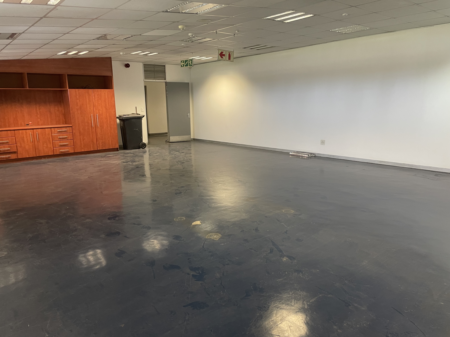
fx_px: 338
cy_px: 168
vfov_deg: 53.1
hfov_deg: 67.3
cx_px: 225
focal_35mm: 26
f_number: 1.6
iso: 160
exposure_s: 1/51
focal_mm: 4.2
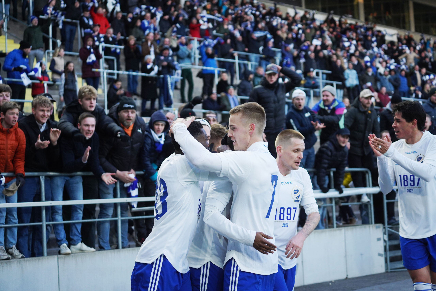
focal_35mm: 70
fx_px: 848
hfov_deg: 28.8
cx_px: 218
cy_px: 146
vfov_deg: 19.5
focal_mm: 70
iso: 1600
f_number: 4
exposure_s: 1/1000
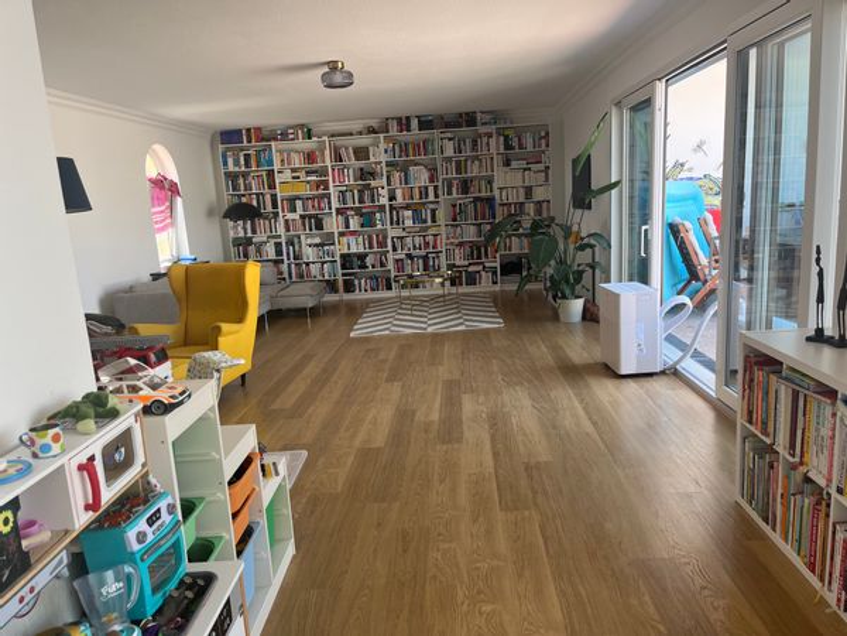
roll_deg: +4.9
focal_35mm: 26
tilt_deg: -9.8
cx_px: 424
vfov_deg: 53.1
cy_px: 318
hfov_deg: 67.3
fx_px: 636
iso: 40
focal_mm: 5.1
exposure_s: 1/133
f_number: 1.6
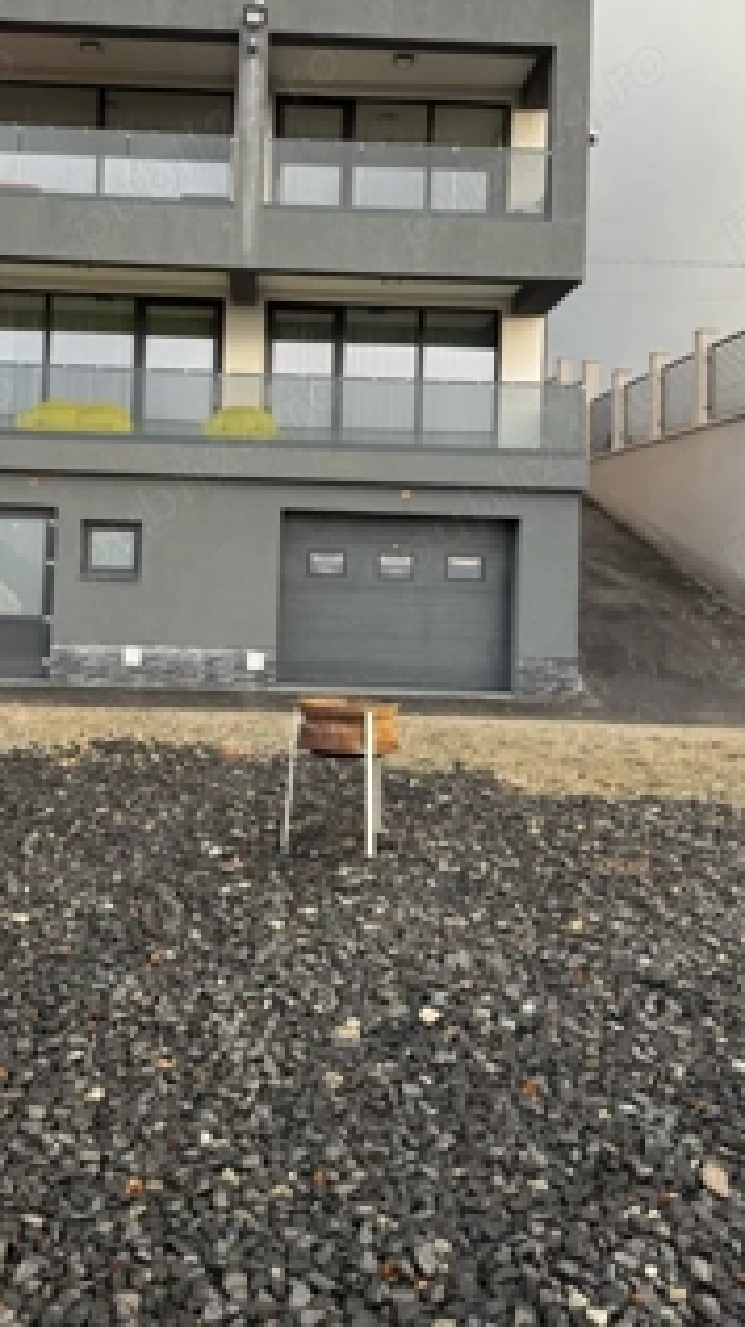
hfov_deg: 35.4
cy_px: 523
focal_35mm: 33
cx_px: 289
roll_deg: -2.2
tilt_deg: +3.1
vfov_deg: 59.0
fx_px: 1160
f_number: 1.78
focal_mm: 6.76
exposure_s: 1/121
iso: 200
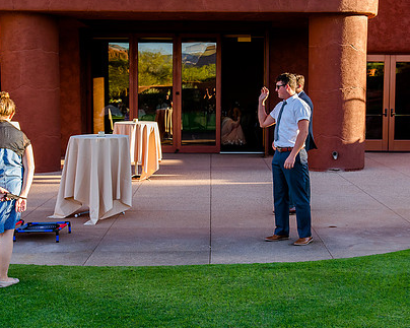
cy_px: 146
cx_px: 211
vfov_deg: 24.6
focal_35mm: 62
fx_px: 752
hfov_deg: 30.5
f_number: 5.6
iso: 1000
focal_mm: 38
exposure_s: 1/400
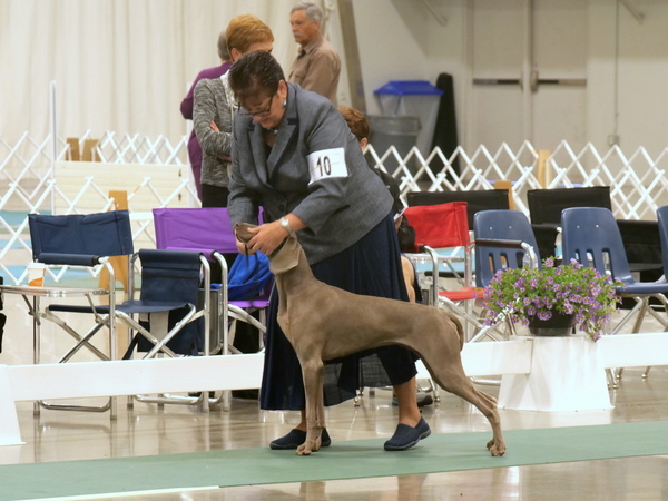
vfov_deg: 7.4
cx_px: 334
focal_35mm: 200
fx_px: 3859
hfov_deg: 9.9
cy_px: 250
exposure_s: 1/30
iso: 800
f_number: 4.5
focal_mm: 100
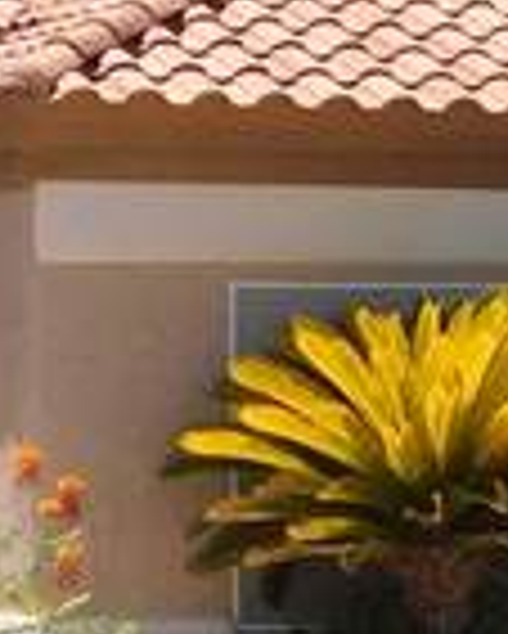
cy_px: 571
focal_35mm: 319
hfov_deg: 4.8
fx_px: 5989
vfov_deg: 6.0
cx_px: 814
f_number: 3.7
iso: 125
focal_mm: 8
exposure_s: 1/800
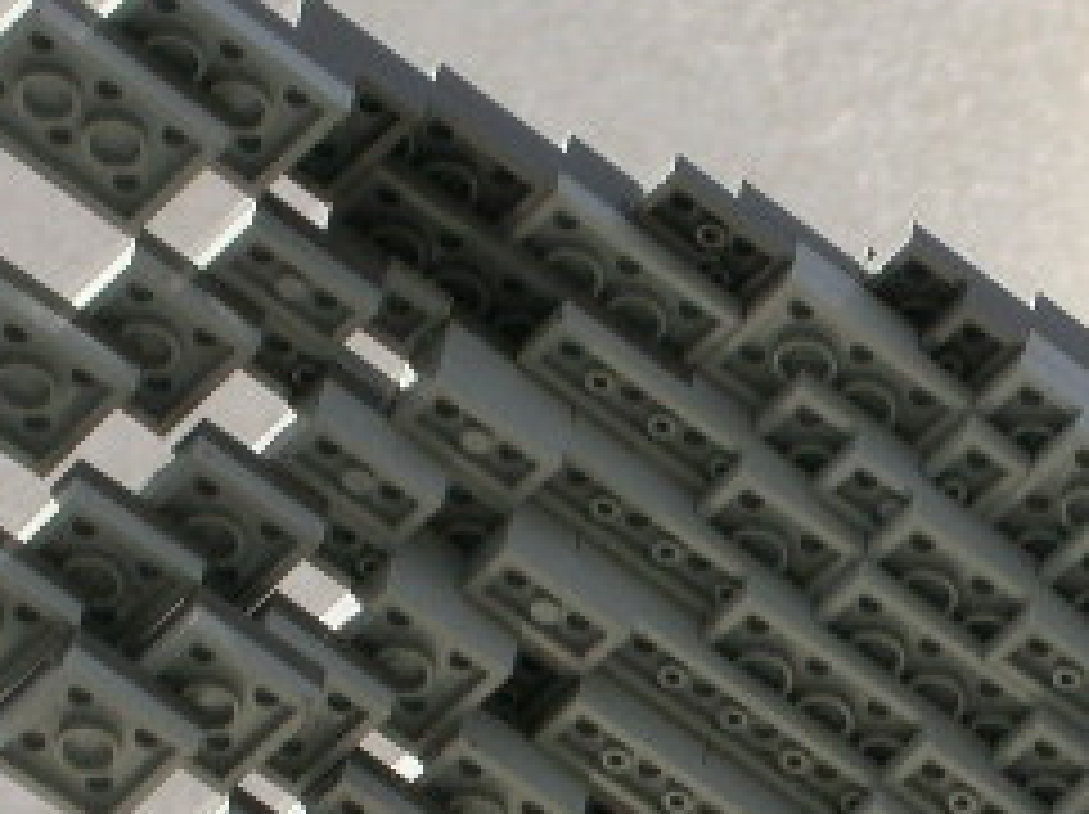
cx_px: 1161
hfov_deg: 4.9
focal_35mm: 408
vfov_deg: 3.6
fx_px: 12823
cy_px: 872
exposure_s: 1/262
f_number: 6.5
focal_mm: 32
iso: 100
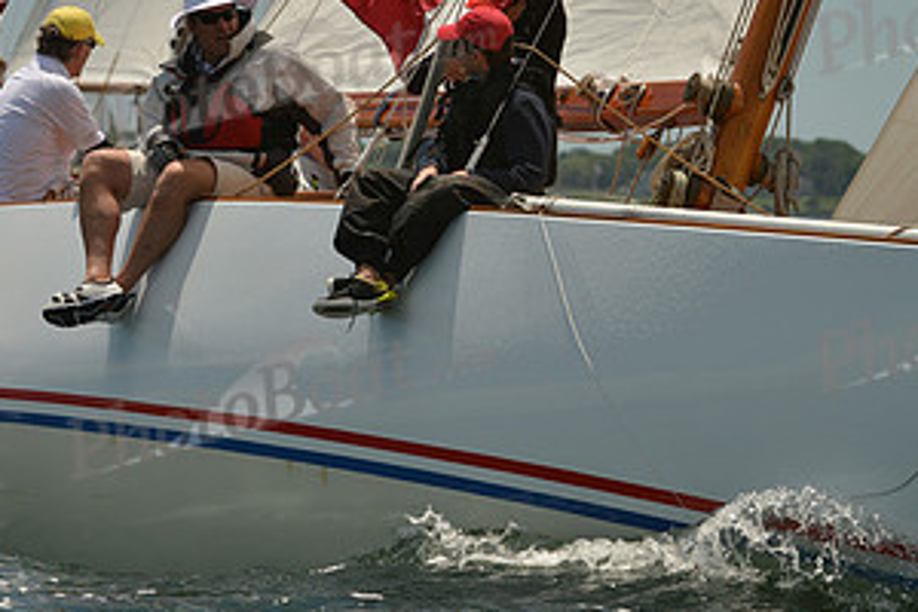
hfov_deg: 5.3
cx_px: 658
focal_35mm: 387
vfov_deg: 3.6
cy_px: 197
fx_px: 9868
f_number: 8
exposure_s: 1/1000
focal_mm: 200
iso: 200
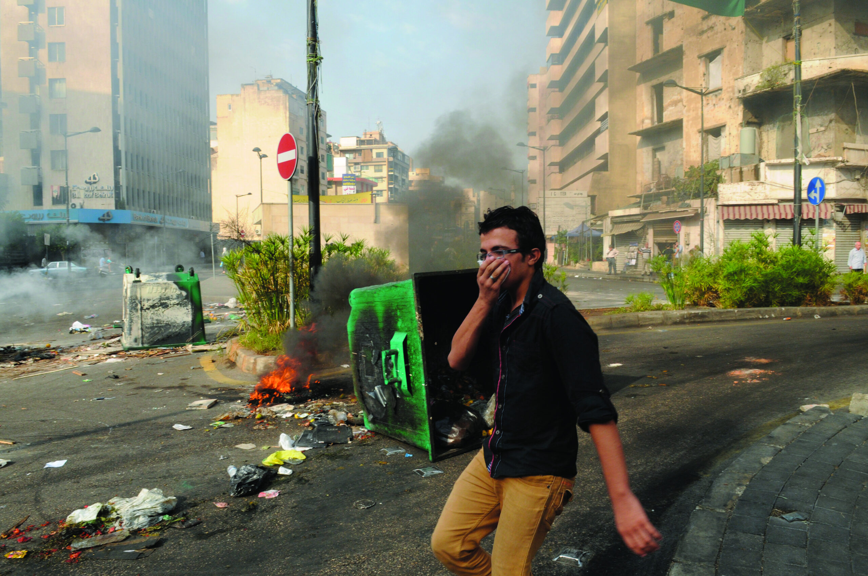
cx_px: 434
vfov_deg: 50.3
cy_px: 288
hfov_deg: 70.5
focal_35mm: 26
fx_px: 614
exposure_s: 1/250
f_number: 11
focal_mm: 17
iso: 400
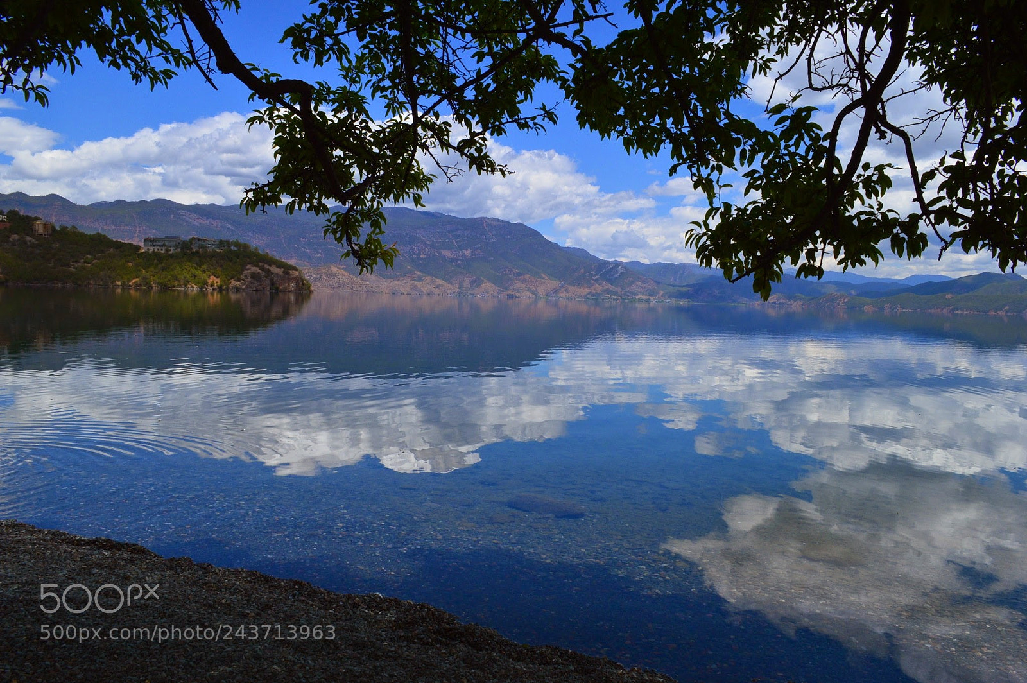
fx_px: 770
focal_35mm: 27
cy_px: 342
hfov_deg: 67.4
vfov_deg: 47.9
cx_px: 514
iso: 280
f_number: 11
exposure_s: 1/500
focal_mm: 18
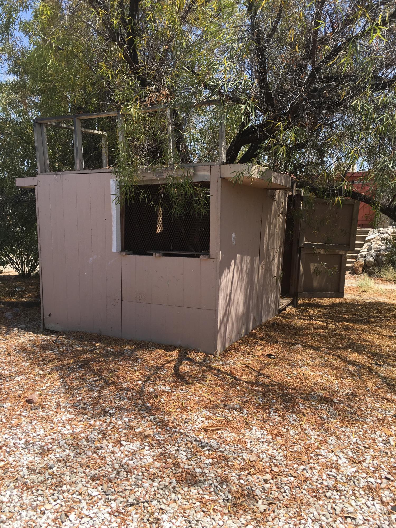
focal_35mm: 29
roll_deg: -2.1
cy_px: 264
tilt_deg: -6.6
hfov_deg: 48.2
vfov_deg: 61.7
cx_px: 198
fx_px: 442
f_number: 2.2
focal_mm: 4.15
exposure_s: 1/1099
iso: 25
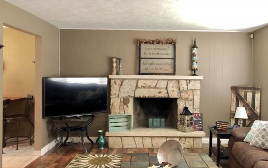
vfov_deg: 35.3
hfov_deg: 53.7
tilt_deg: -0.7
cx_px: 156
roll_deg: -0.7
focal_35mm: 36
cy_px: 82
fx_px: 263
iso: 100
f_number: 1.8
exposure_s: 1/12
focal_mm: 4
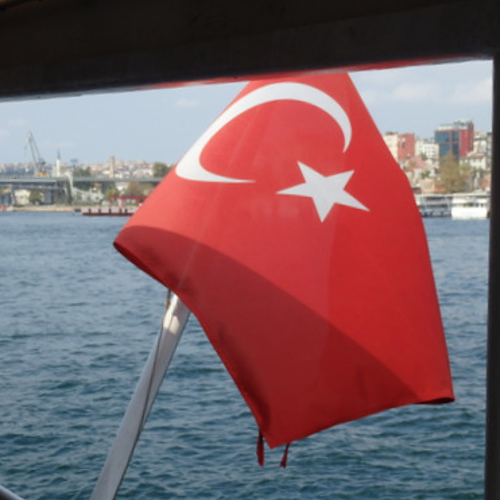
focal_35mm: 62
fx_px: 1013
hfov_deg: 27.7
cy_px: 251
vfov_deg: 27.7
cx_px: 259
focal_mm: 9.4
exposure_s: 1/500
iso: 125
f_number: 5
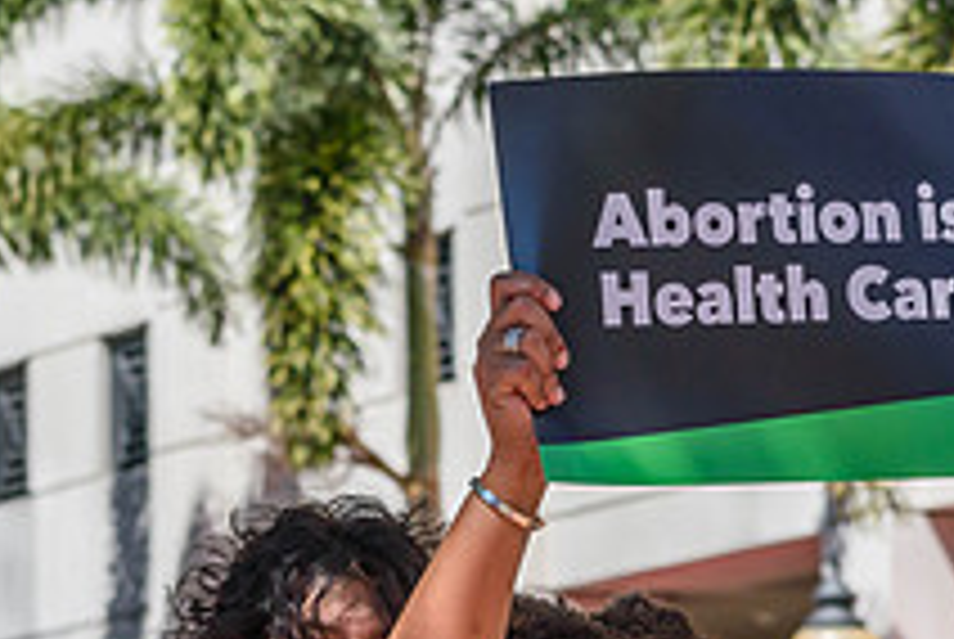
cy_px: 749
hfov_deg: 6.1
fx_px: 8916
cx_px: 630
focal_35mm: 336
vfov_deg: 4.1
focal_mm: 82
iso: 200
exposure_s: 1/800
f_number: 7.1
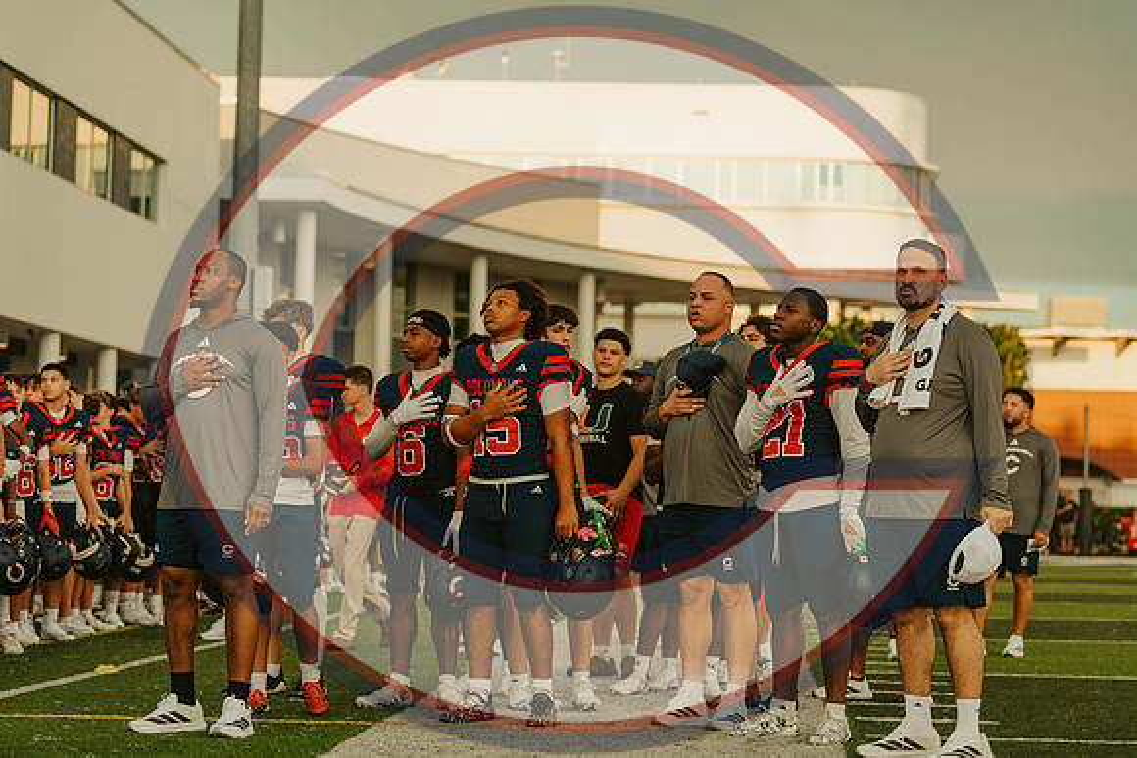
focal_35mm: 85
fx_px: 2685
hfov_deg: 23.9
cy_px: 379
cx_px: 568
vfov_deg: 16.1
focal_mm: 85
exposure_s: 1/1000
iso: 560
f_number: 2.8
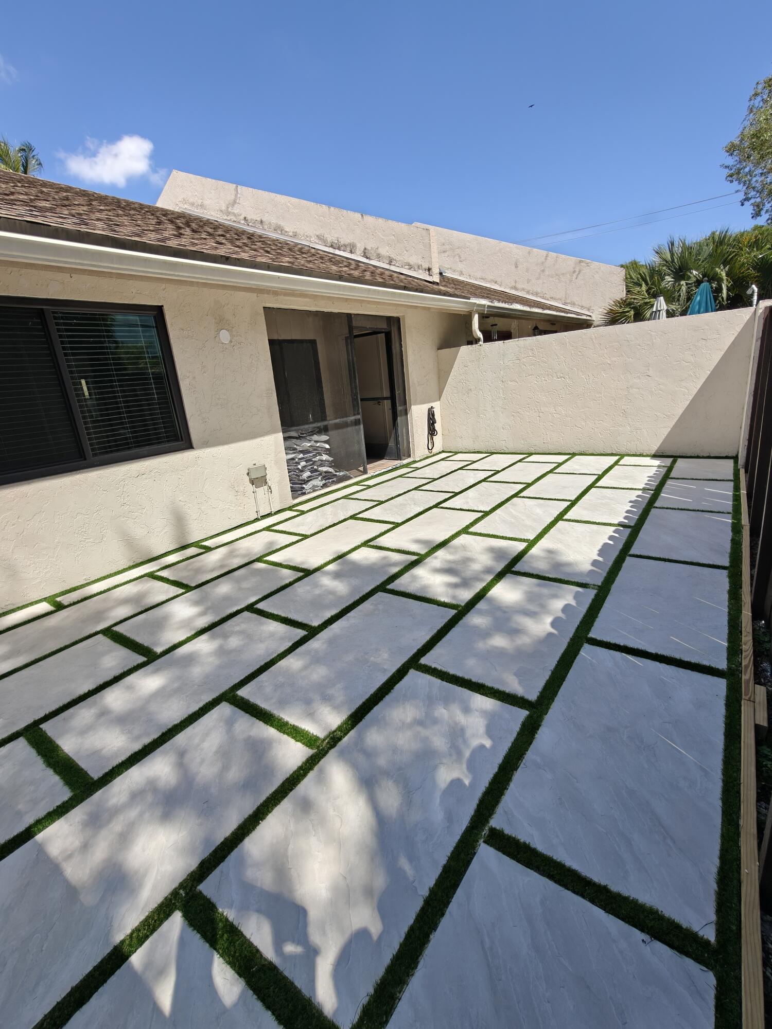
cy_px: 514
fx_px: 446
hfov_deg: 81.7
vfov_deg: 98.2
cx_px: 386
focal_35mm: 15
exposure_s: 1/580
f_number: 2
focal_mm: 2.3
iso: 100
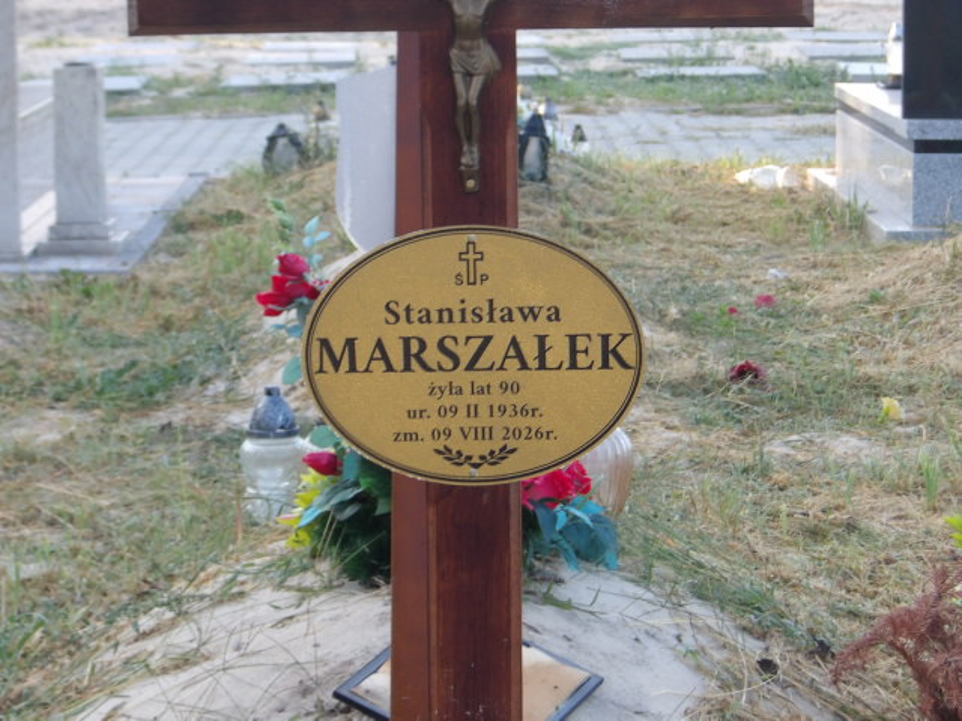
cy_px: 360
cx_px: 481
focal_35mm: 108
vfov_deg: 13.7
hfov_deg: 18.2
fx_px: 3001
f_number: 6.6
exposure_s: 1/54
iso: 200
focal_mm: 19.6
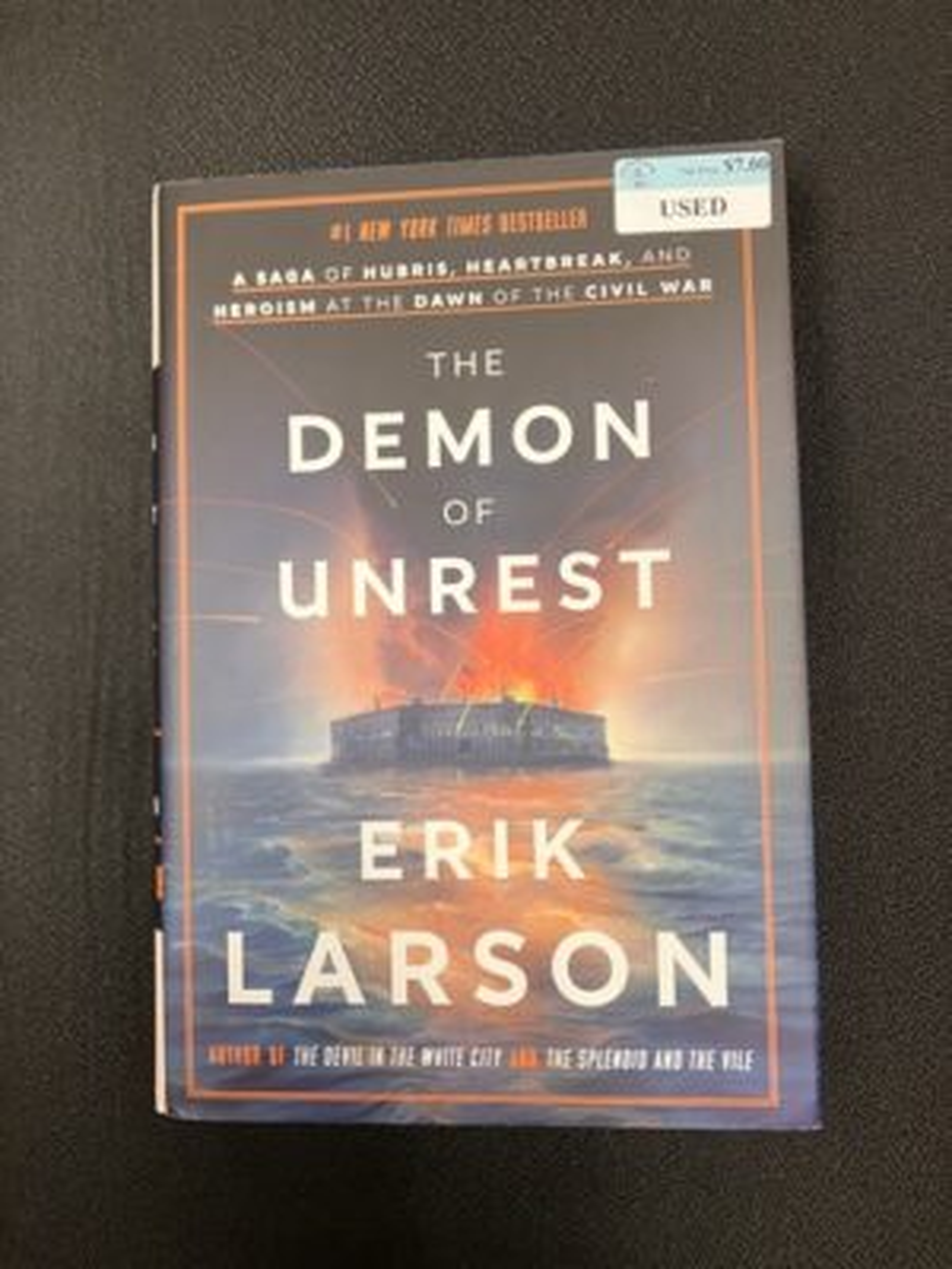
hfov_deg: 49.7
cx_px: 476
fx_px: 1027
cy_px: 634
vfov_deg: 63.4
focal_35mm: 28
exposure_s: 1/60
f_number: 1.8
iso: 160
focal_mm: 3.99
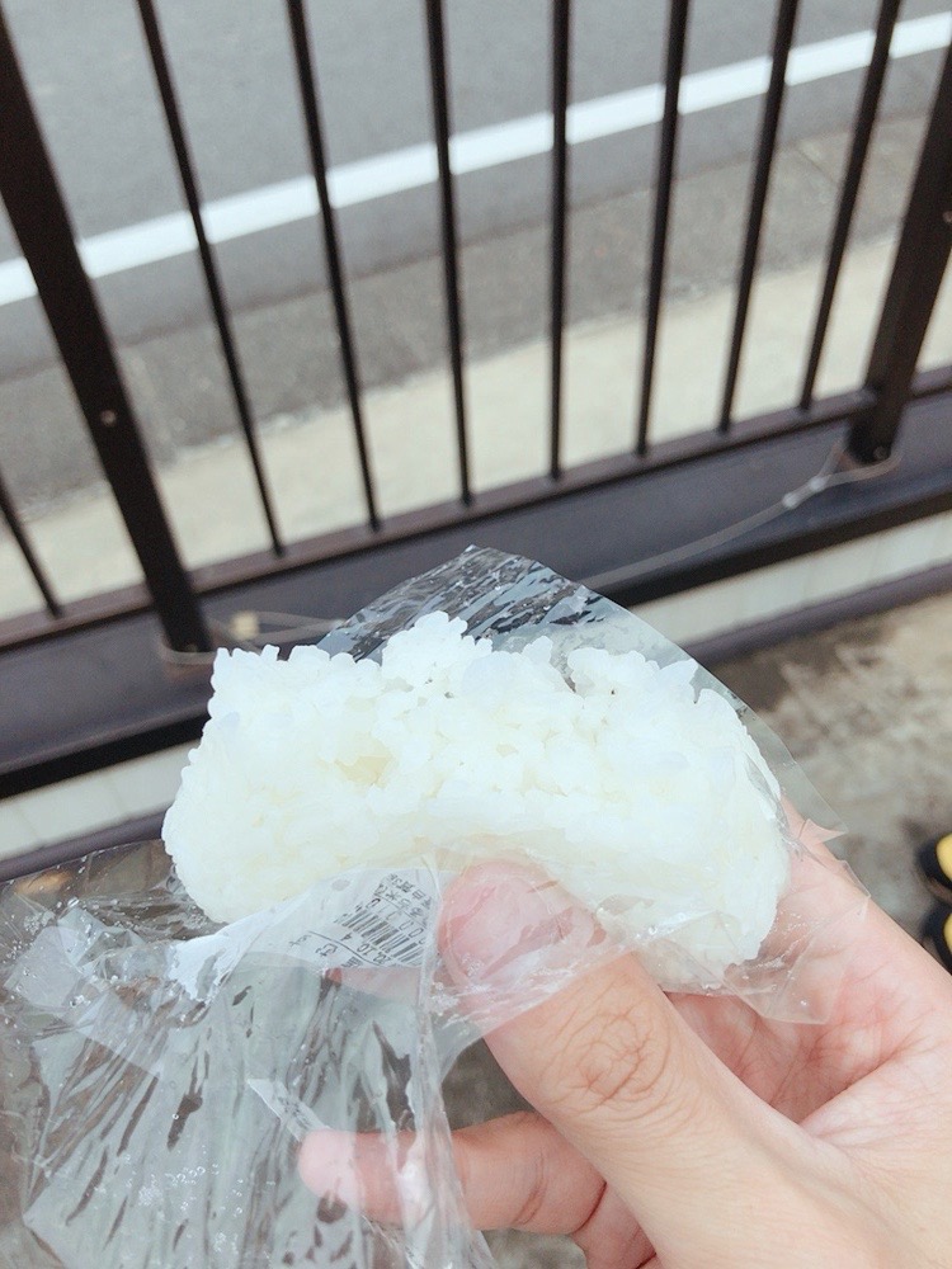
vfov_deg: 56.8
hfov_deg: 44.2
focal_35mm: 32
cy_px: 634
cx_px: 476
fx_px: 1173
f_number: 2.2
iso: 20
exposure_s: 1/132
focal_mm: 2.87
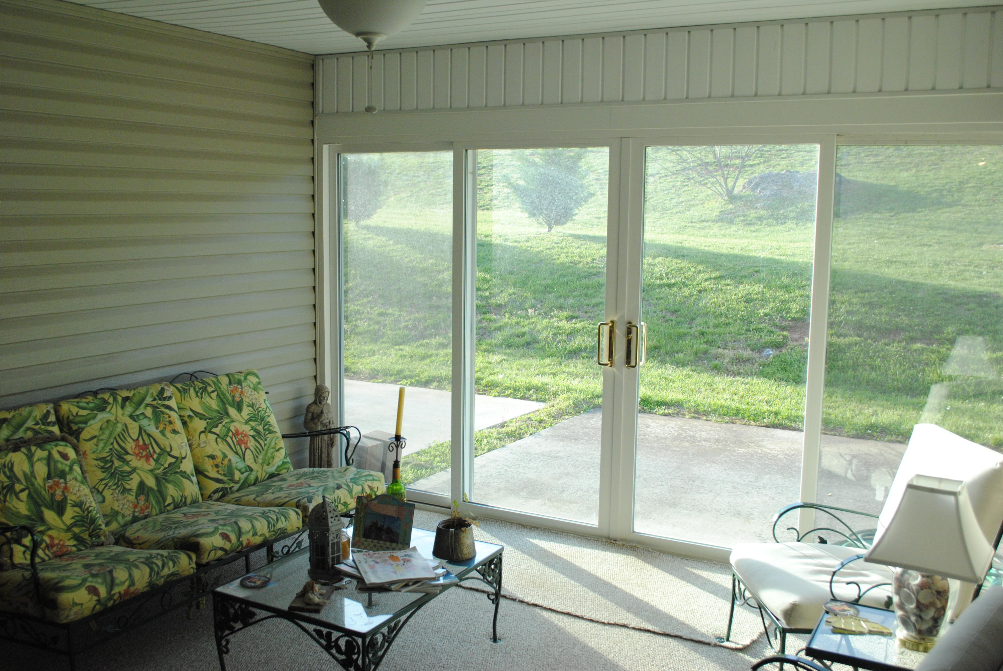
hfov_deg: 57.2
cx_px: 502
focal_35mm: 33
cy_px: 336
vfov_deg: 40.1
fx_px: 920
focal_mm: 22
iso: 800
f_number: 6.3
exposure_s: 1/250
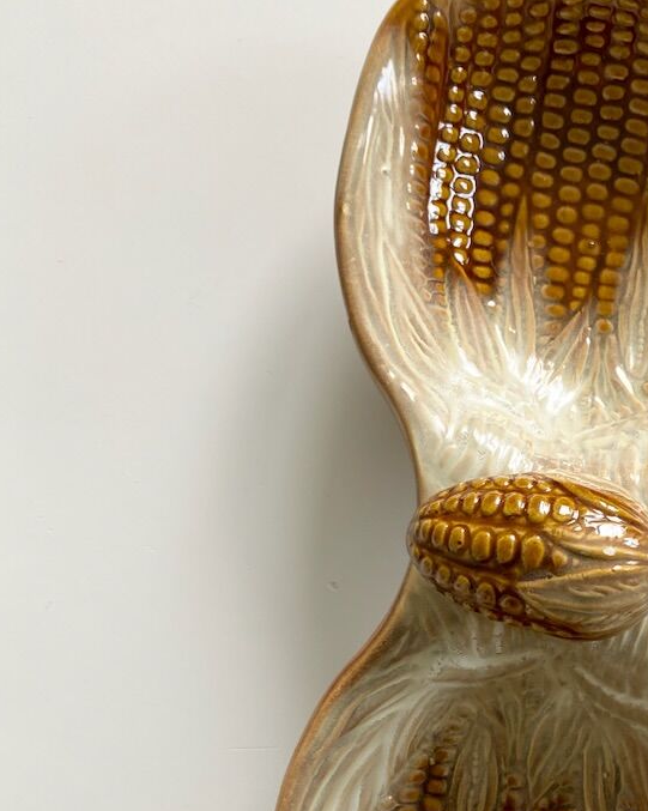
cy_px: 497
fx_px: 1151
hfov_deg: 30.3
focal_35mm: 48
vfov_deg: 38.6
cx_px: 563
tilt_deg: -84.5
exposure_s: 1/122
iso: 80
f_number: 1.8
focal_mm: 4.25
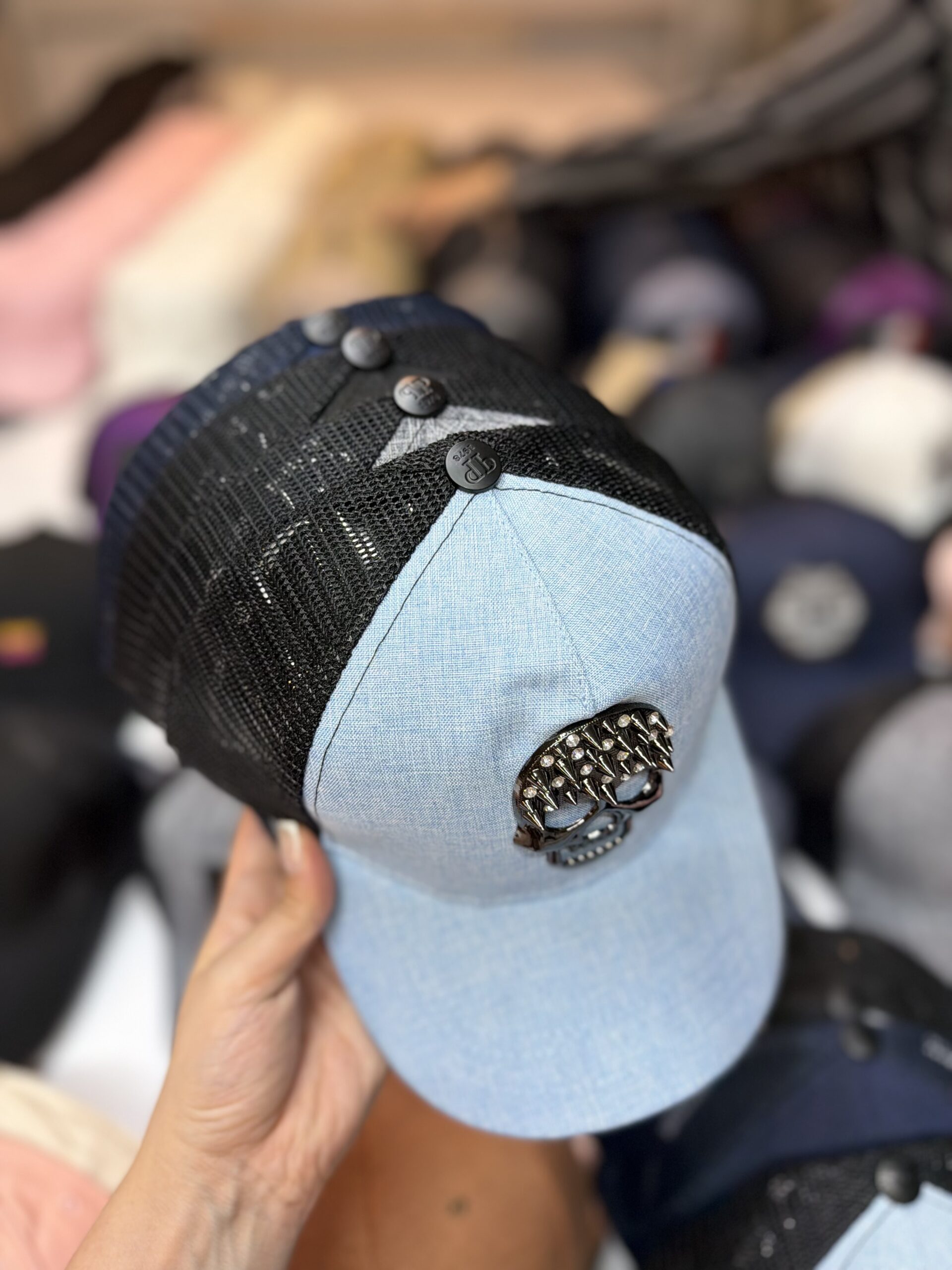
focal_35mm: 24
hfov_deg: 56.8
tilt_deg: -40.1
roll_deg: +1.2
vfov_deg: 71.6
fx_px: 880
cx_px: 476
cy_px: 635
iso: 200
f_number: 1.78
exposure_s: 1/501
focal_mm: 6.76
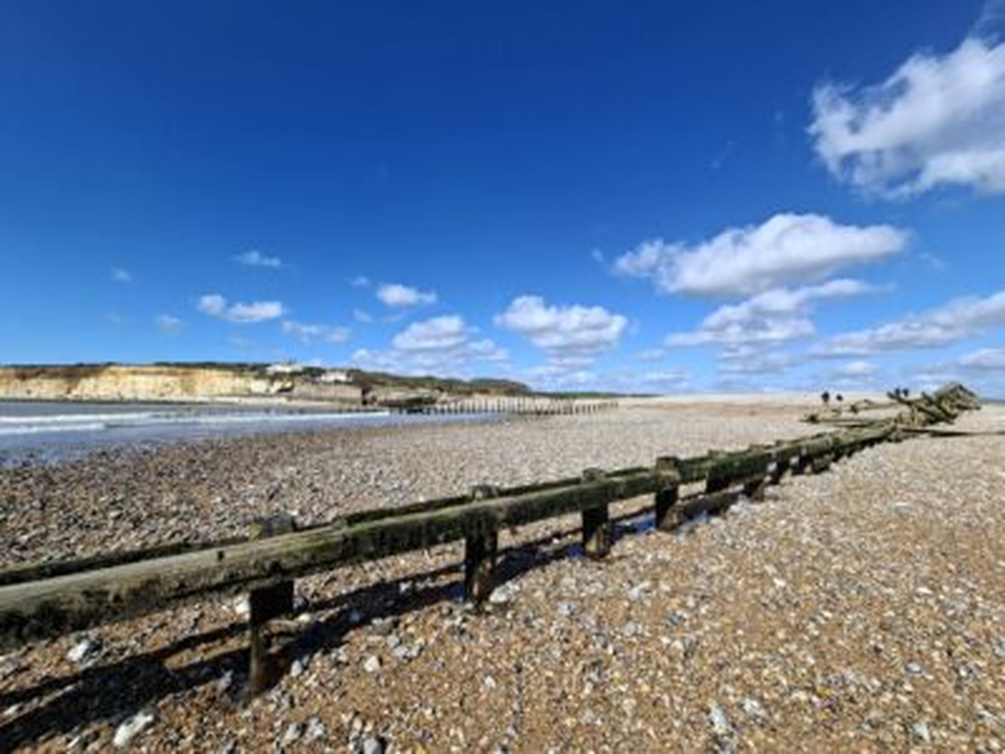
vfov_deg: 89.9
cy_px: 377
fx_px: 377
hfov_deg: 106.2
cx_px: 502
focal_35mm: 13
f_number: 2.2
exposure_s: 1/1002
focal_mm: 1.74
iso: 40
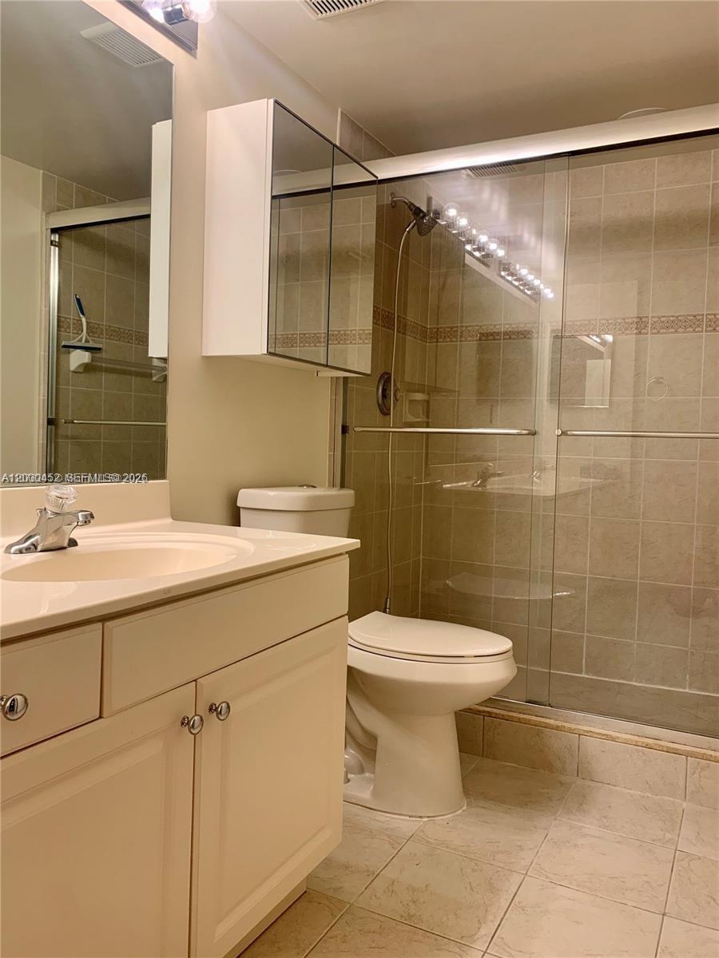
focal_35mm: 26
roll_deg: -1.6
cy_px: 479
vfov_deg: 67.3
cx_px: 360
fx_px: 720
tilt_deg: -1.6
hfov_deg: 53.1
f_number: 1.8
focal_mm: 4.25
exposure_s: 1/120
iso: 80
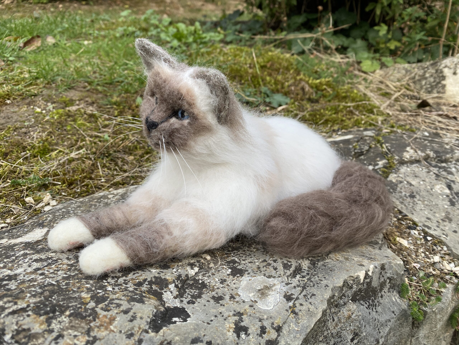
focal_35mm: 26
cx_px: 230
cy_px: 172
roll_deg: +0.2
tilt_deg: -21.1
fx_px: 345
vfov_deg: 53.1
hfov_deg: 67.3
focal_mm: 4.25
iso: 80
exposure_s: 1/121
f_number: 1.8
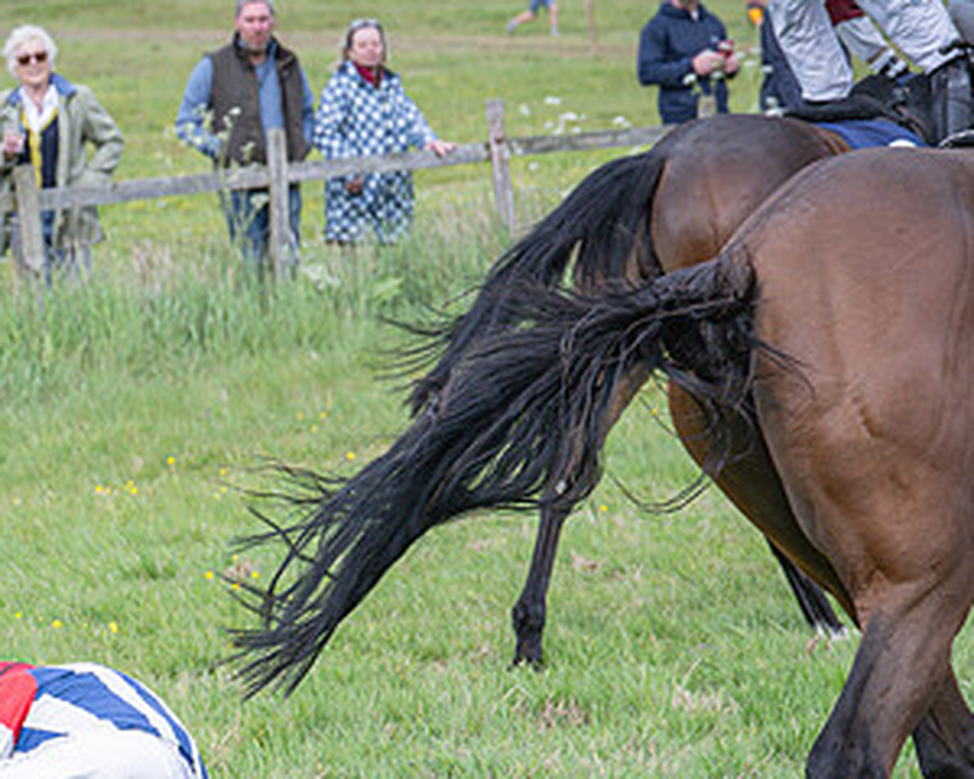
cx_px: 300
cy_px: 532
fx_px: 6400
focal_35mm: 222
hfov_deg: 8.7
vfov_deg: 7.0
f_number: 4.5
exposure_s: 1/1600
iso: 400
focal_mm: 70
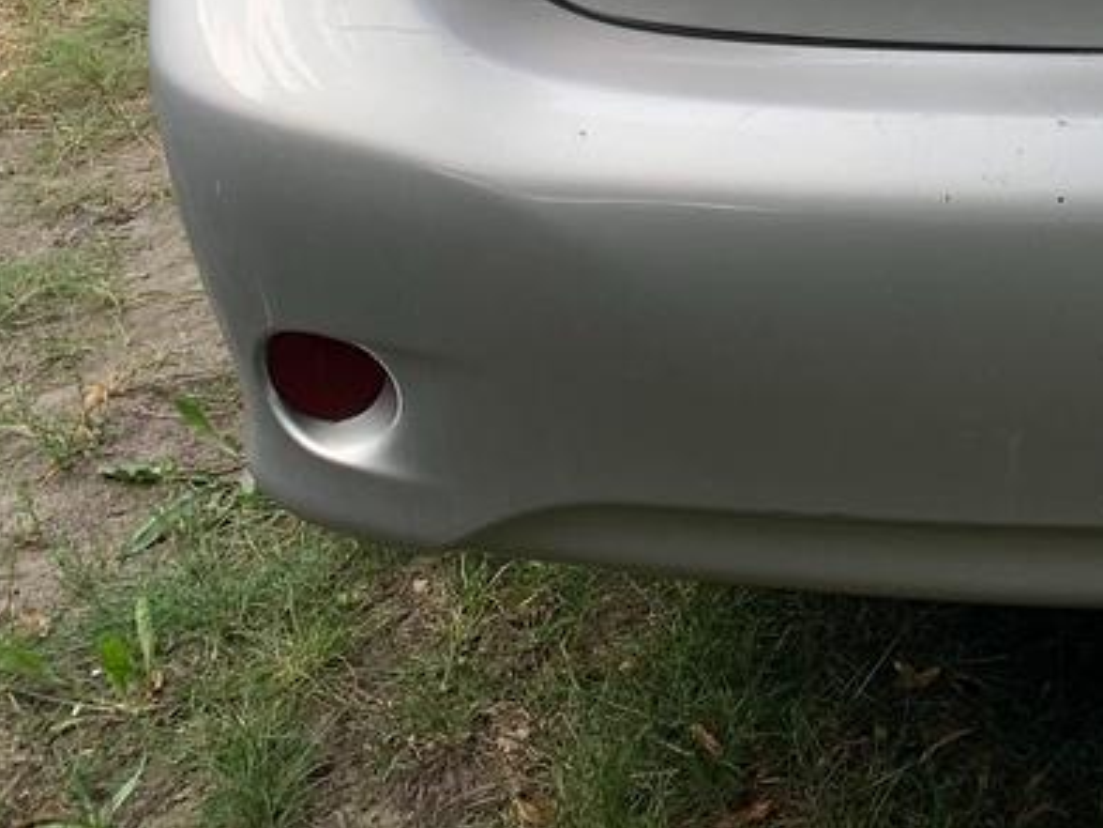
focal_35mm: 85
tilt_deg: -18.1
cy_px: -428
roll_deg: +2.6
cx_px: 1365
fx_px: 2708
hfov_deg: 21.2
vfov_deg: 15.9
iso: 25
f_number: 1.8
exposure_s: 1/350
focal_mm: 4.25
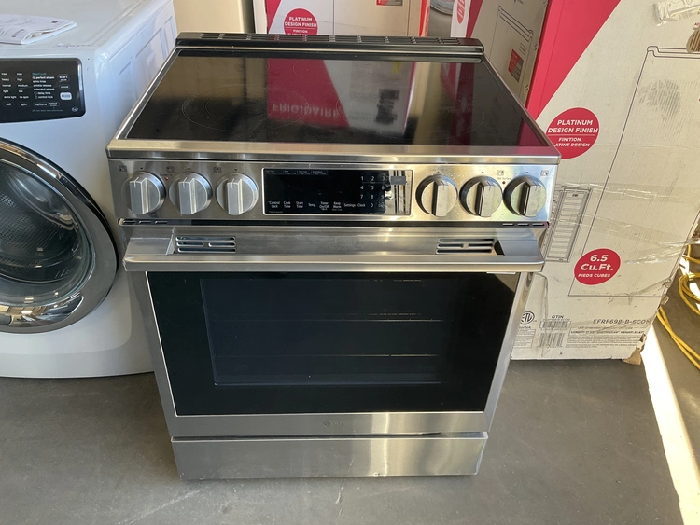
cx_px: 350
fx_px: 587
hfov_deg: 61.6
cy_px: 262
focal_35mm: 29
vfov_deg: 48.3
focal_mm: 3
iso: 50
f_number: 1.8
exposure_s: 1/120
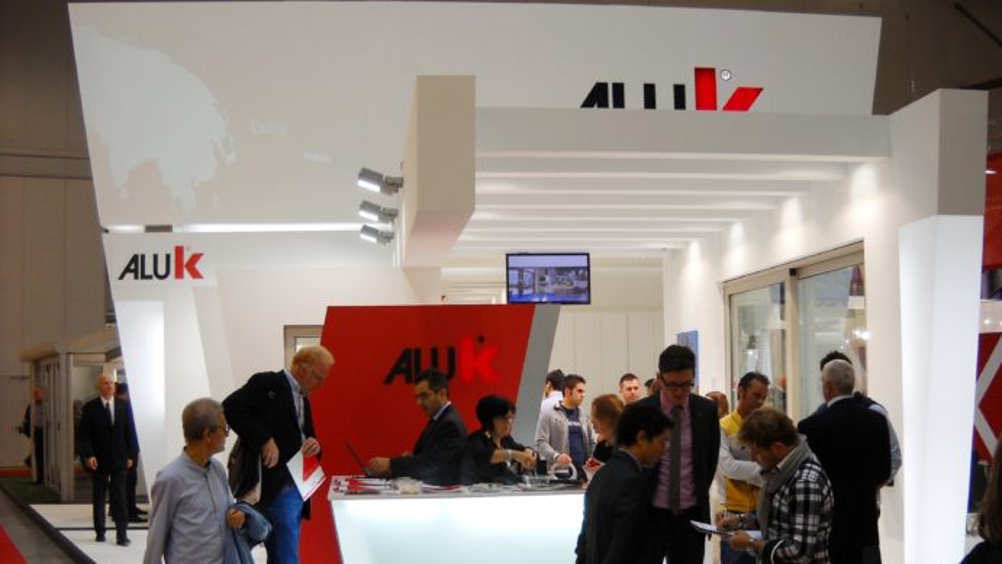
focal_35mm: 45
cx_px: 503
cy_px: 349
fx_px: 1196
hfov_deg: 45.5
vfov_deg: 26.5
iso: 104
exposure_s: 1/60
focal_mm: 6.72
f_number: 3.1
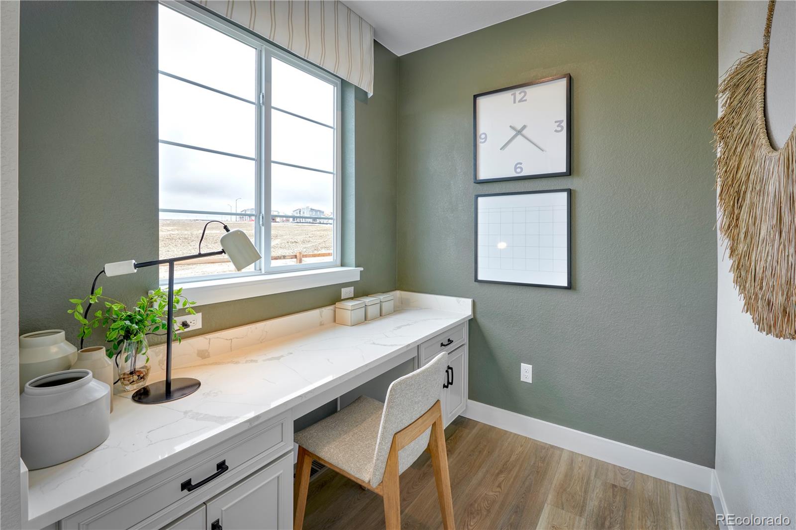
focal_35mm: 15
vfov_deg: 77.3
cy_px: 265
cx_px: 398
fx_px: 332
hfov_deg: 100.4
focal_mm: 15
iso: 200
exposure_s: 1/25
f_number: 10
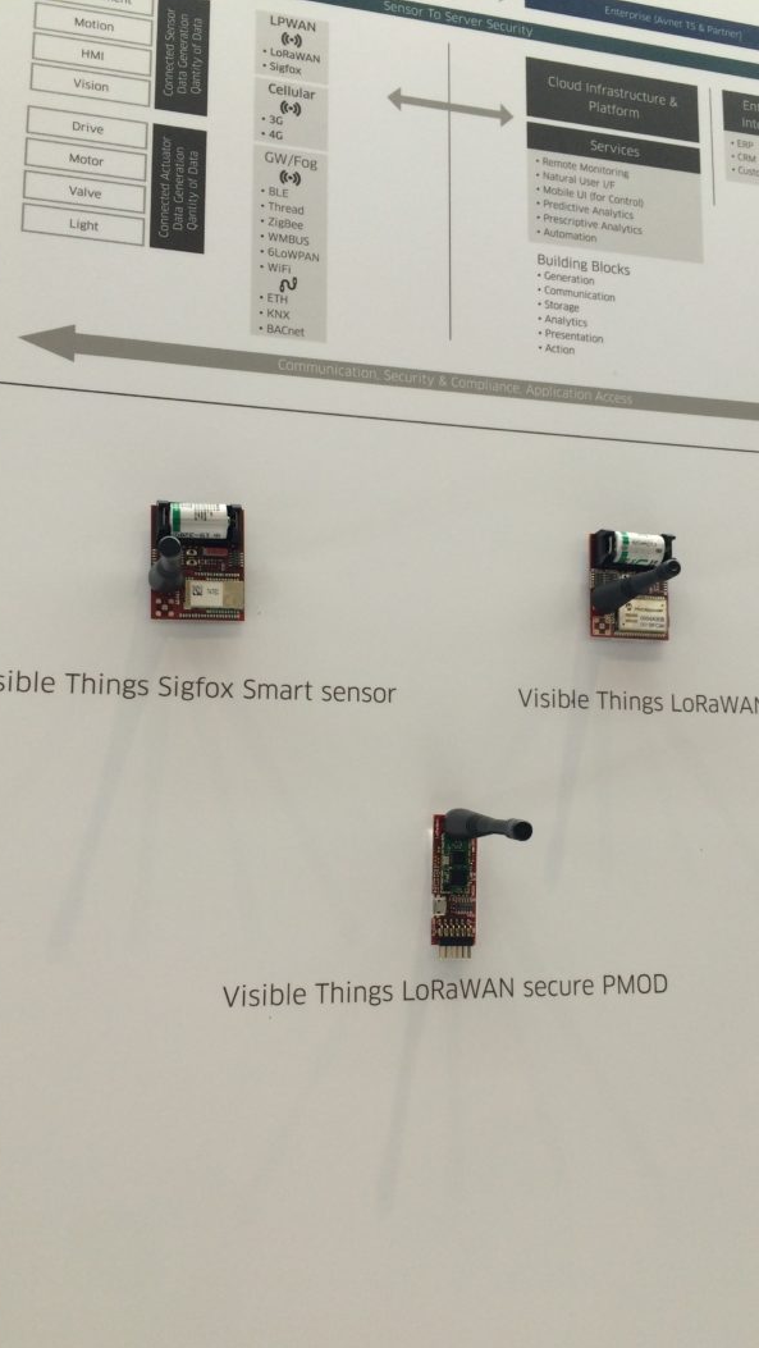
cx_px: 431
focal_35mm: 32
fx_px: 1144
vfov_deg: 61.0
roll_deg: +1.2
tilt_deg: +7.6
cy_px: 682
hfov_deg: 36.6
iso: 50
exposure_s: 1/100
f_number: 2.2
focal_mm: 4.15
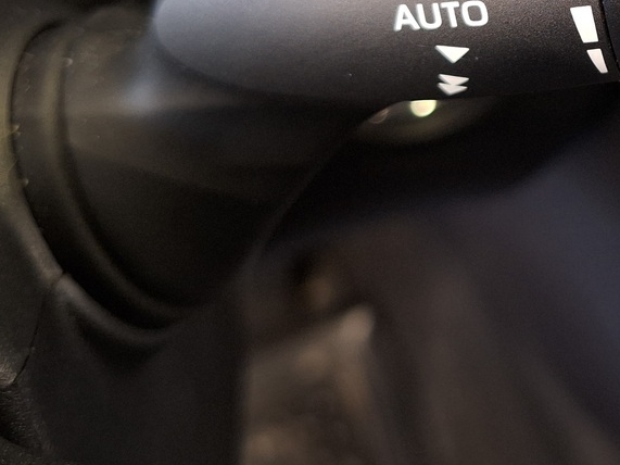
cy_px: -77
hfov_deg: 31.4
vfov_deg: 23.3
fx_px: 1039
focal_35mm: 58
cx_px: 582
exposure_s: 1/25
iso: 320
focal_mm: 5.54
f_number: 1.8
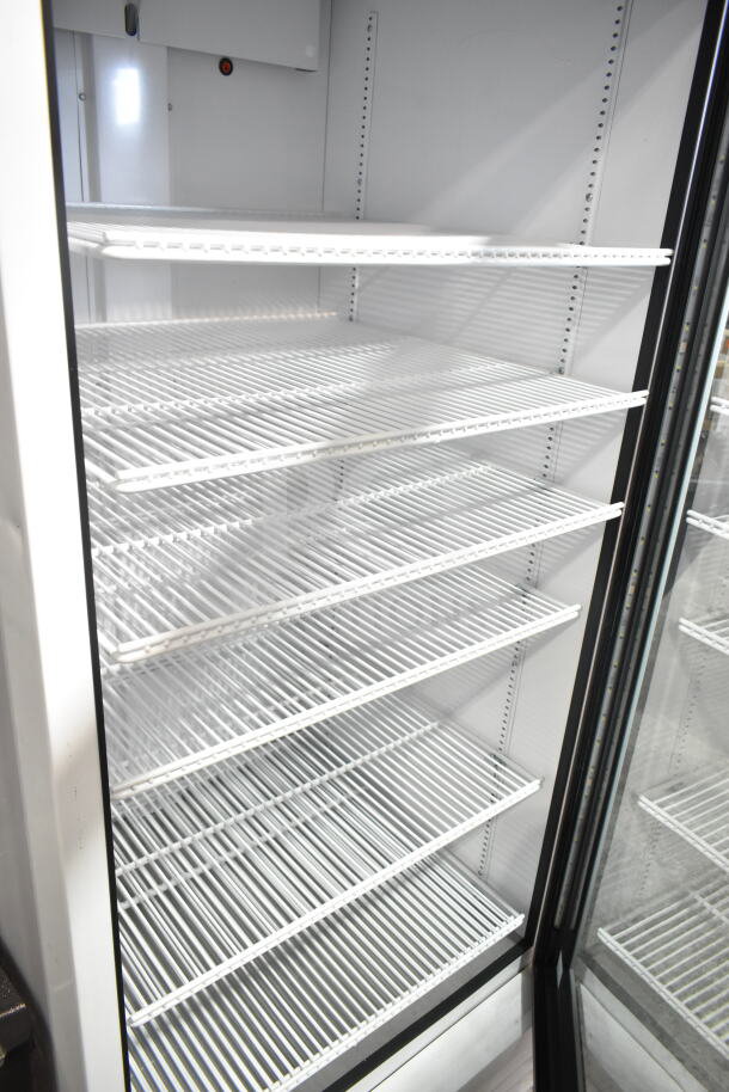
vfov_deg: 67.4
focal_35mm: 27
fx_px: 819
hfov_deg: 48.0
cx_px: 364
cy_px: 546
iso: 1600
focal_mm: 18
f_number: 4.5
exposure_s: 1/80
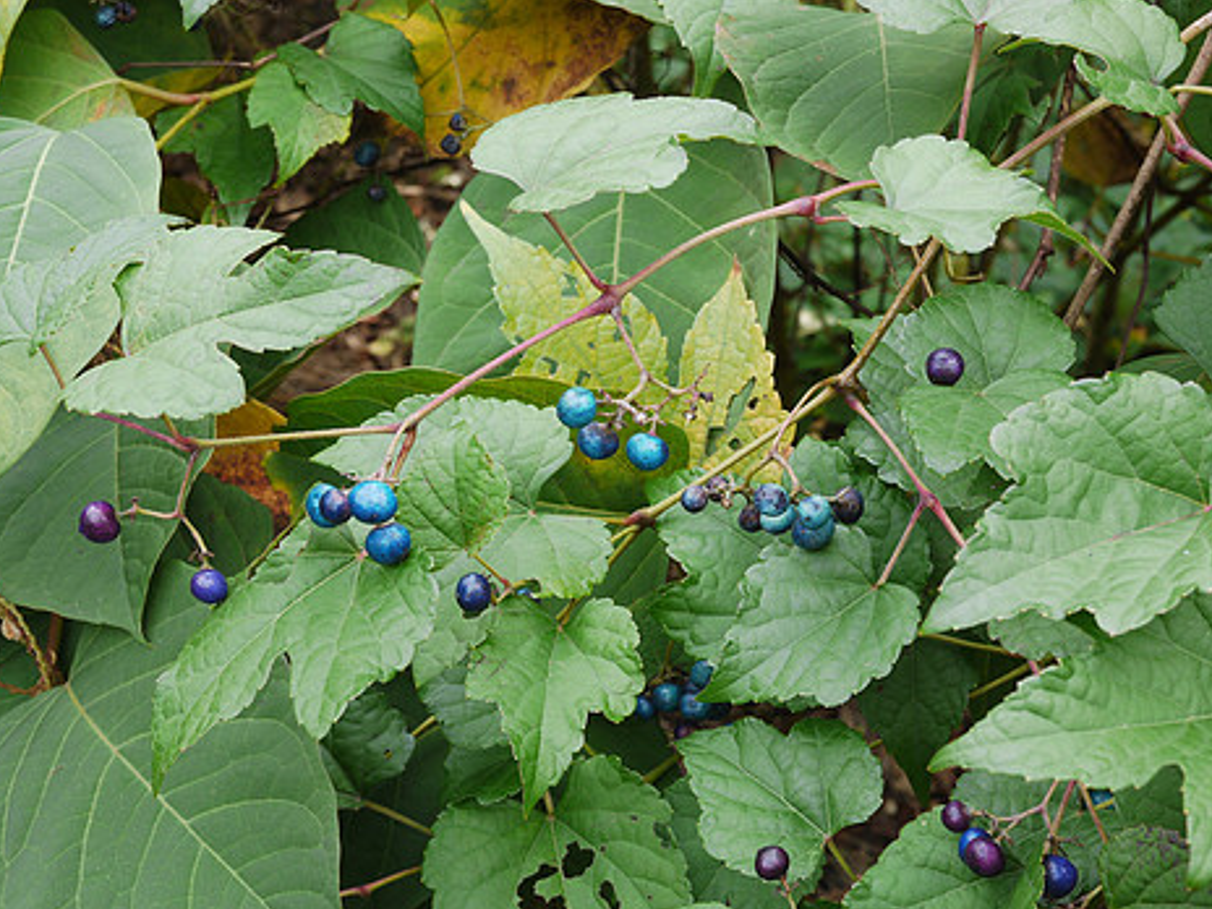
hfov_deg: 38.2
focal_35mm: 50
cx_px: 616
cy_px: 456
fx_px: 1751
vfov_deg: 29.1
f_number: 8
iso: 200
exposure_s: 1/30
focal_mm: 20
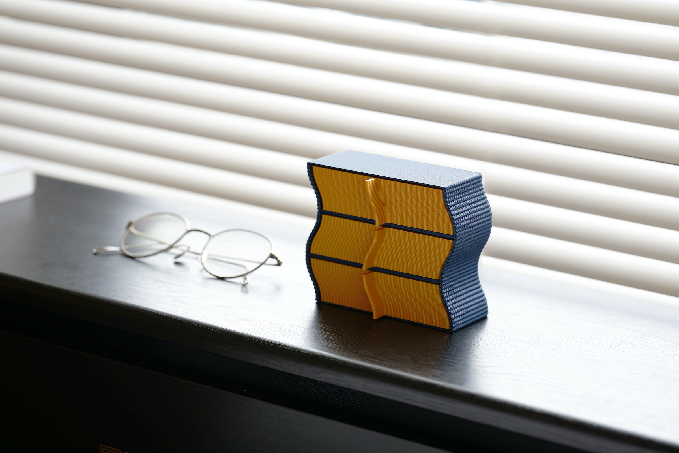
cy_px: 226
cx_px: 340
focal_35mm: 105
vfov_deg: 13.0
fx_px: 1980
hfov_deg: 19.5
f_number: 5
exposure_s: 1/5
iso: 100
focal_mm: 105
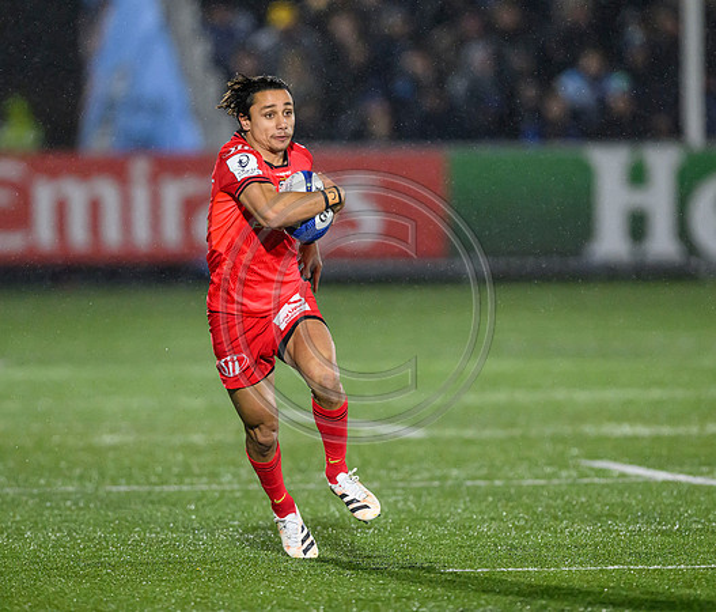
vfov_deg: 2.6
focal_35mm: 629
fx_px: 13681
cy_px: 345
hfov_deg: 3.0
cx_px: 284
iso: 5000
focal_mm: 400
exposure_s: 1/2500
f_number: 3.2
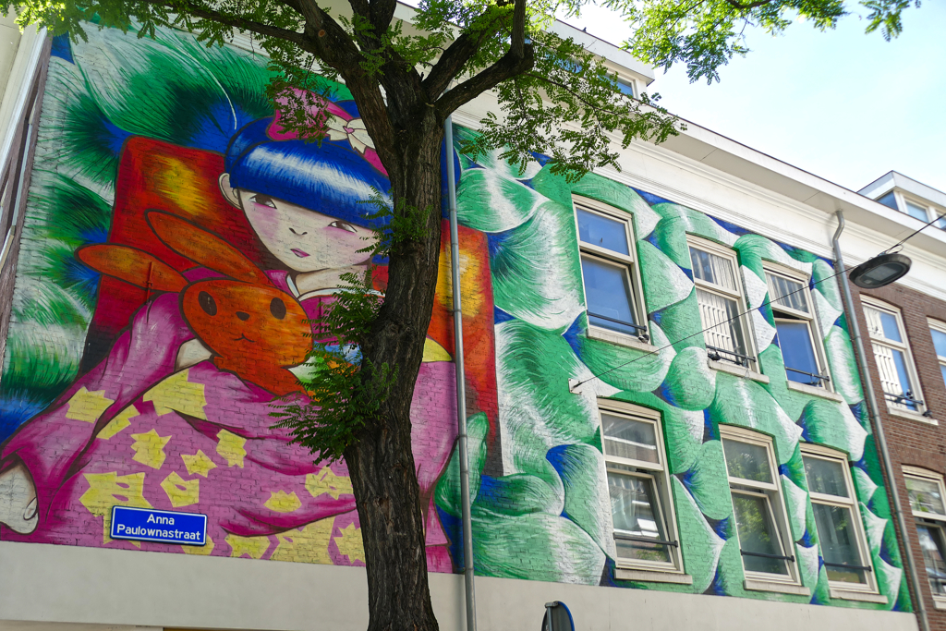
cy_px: 316
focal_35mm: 38
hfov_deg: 50.7
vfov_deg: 35.1
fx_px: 999
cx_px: 473
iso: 125
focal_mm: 14
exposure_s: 1/400
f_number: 3.1
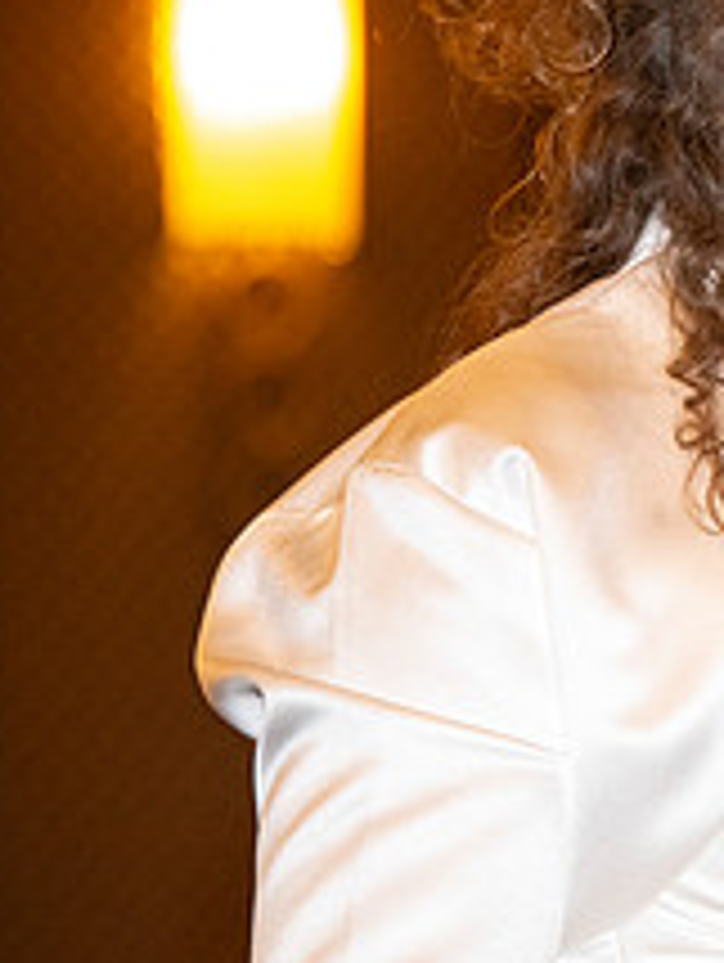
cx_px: 1129
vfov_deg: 4.2
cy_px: 412
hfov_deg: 3.2
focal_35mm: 469
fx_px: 13053
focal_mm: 180
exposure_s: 1/60
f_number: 5.6
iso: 2000
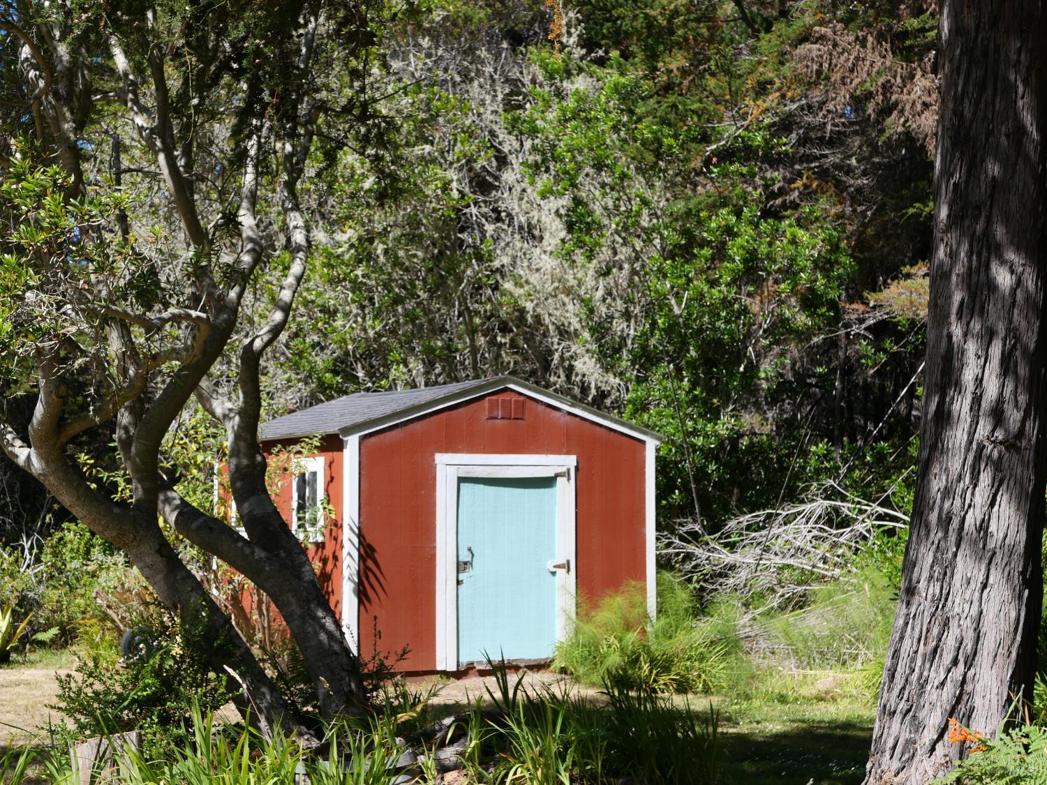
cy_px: 392
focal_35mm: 75
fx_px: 2268
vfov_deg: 19.6
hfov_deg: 26.0
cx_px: 524
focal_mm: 34
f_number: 5.6
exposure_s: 1/400
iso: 200
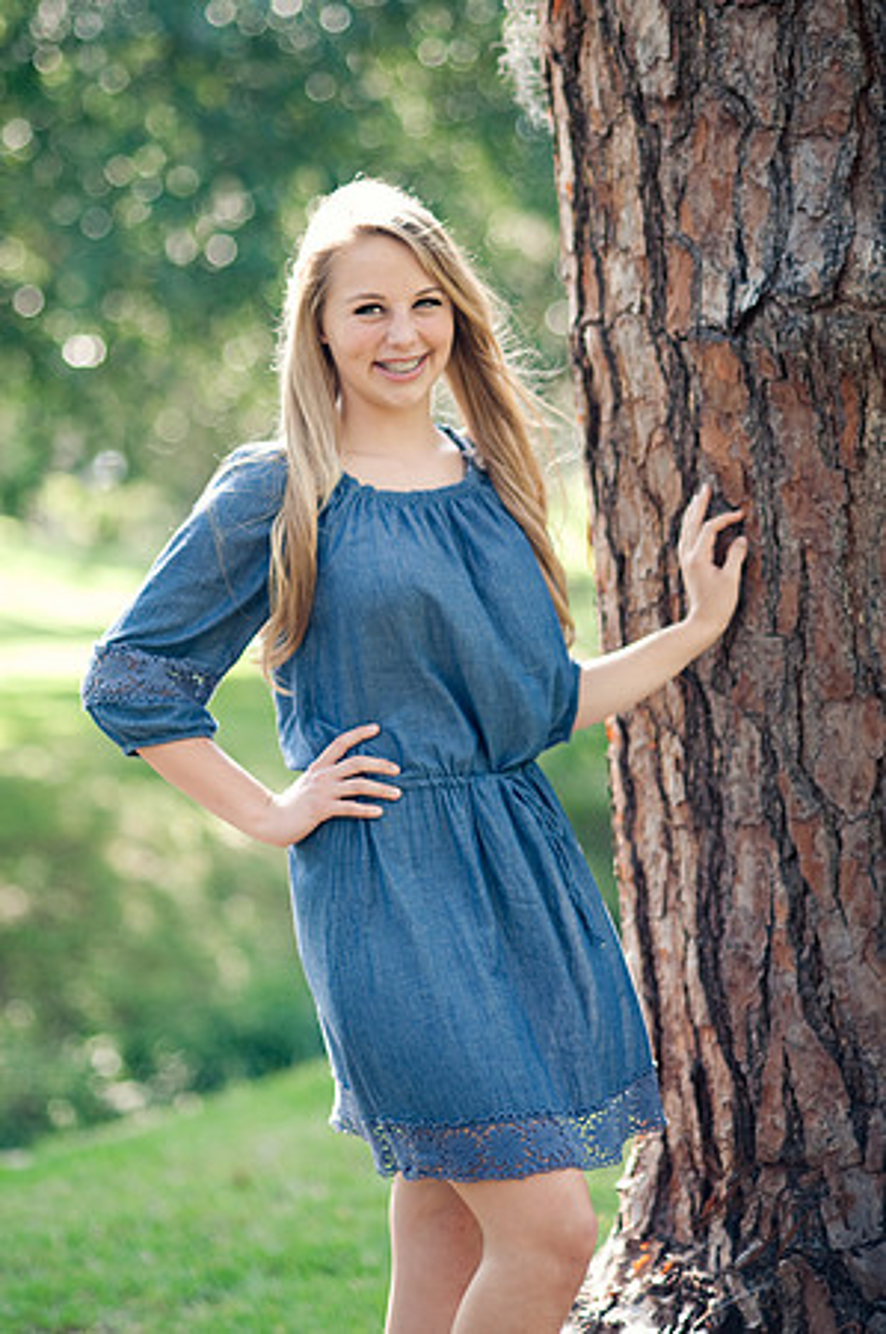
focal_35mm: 85
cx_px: 443
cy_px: 667
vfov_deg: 23.9
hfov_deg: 16.0
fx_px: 3145
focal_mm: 85
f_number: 2
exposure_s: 1/400
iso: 200
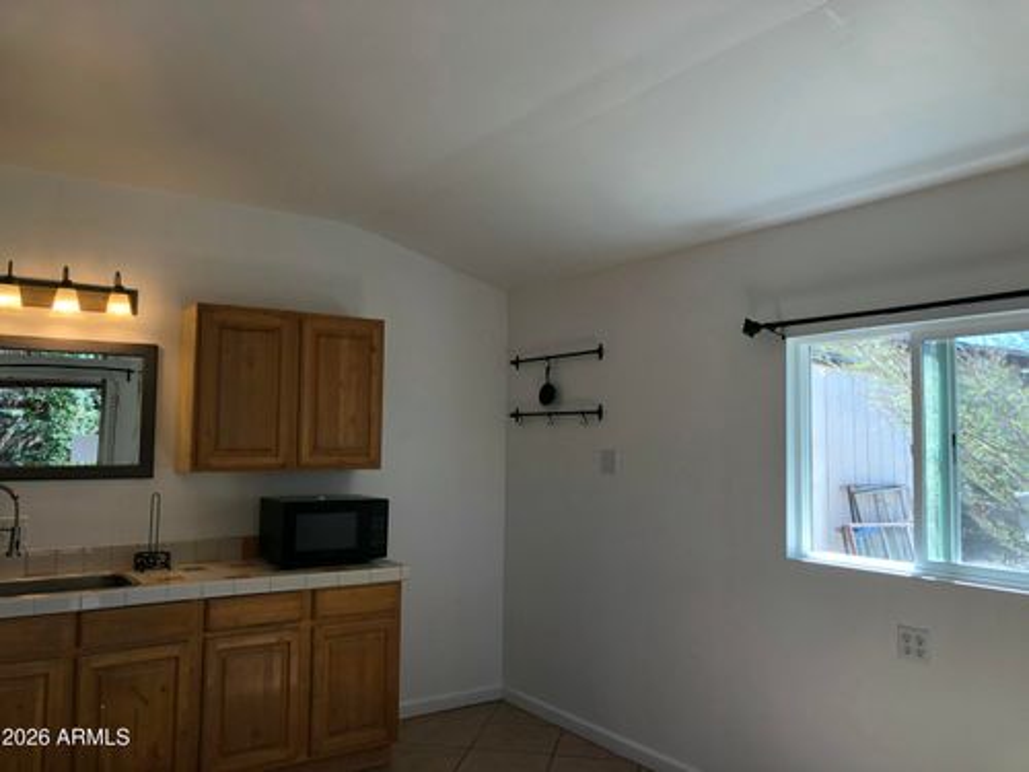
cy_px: 386
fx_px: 832
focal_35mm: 28
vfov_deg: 49.7
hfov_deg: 63.4
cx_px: 514
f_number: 1.8
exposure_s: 1/120
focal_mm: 4
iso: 40
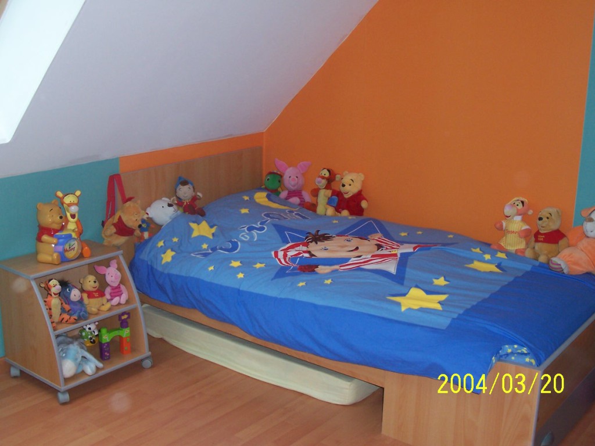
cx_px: 298
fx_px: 722
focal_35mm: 42
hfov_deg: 44.8
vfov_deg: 34.3
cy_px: 223
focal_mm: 7
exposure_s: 1/60
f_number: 3
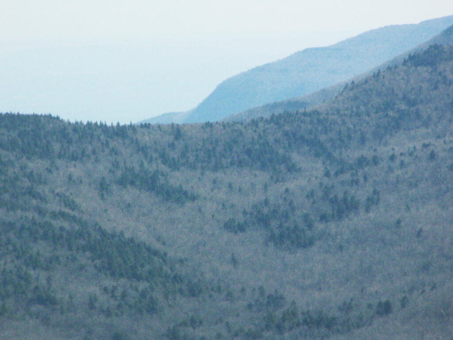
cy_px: 170
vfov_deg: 3.9
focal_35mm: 380
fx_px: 4973
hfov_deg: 5.2
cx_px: 226
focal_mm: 63
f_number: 7.1
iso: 400
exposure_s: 1/1600
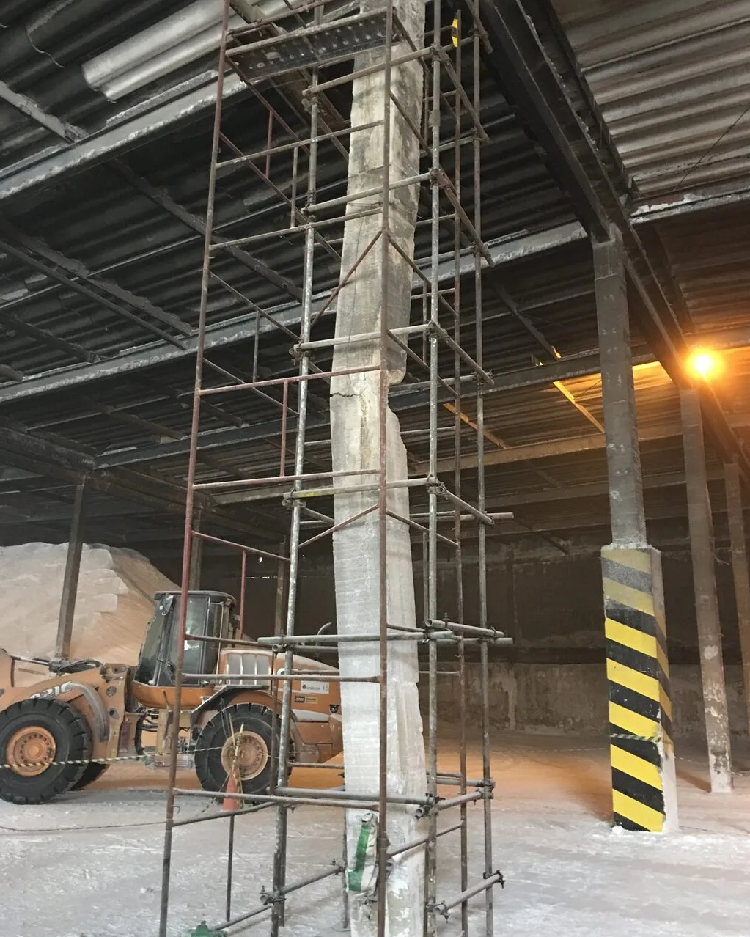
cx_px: 375
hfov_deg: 47.1
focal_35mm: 31
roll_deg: -0.9
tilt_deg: +15.9
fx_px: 860
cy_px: 460
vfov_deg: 57.2
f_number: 2.2
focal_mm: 4.15
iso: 80
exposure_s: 1/4
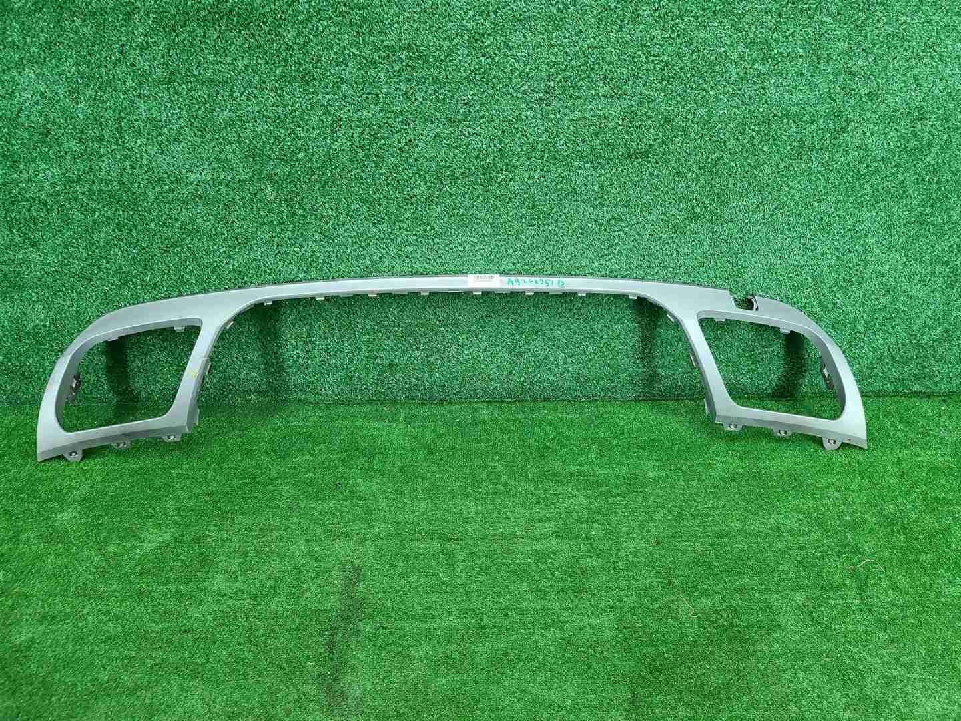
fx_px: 722
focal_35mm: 26
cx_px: 480
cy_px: 360
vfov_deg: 53.1
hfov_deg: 67.3
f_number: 1.8
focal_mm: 5.4
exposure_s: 1/50
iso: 228
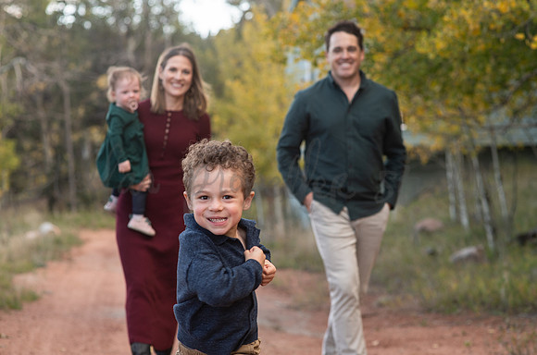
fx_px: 1298
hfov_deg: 23.4
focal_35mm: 87
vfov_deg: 15.6
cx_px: 275
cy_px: 183
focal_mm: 85
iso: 320
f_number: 4
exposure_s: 1/320
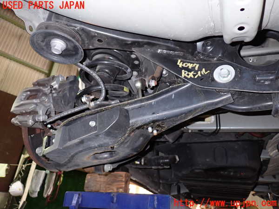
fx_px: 242
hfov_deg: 60.0
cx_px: 140
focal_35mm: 30
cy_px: 104
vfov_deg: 46.8
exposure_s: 1/30
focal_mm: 5.4
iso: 250
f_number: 2.3
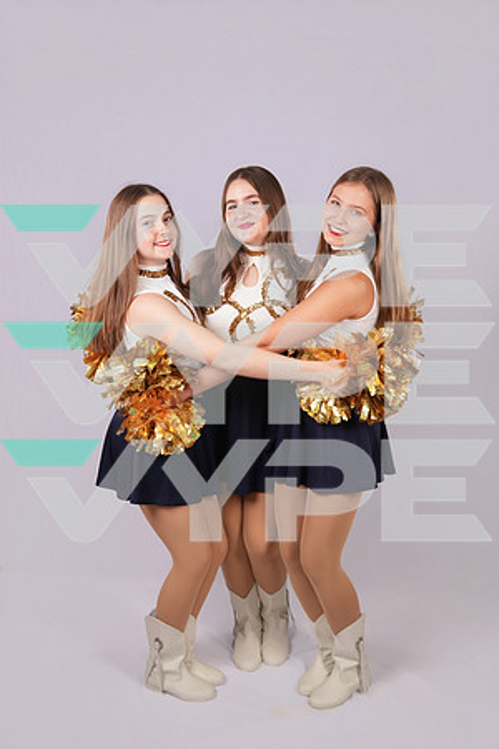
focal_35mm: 34
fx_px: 707
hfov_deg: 38.9
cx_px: 250
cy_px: 374
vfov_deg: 55.8
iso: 100
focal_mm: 34
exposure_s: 1/125
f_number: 5.6
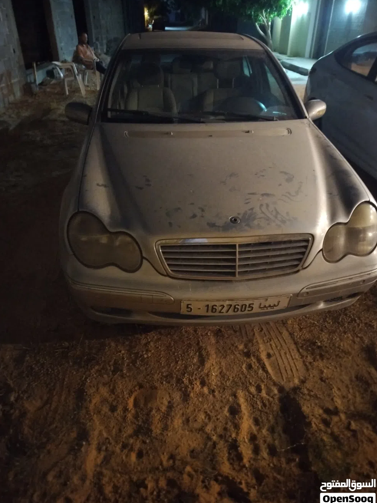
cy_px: 254
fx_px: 363
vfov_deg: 69.4
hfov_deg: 54.9
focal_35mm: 25
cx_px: 189
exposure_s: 1/10
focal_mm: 5.31
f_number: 1.7
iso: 5000
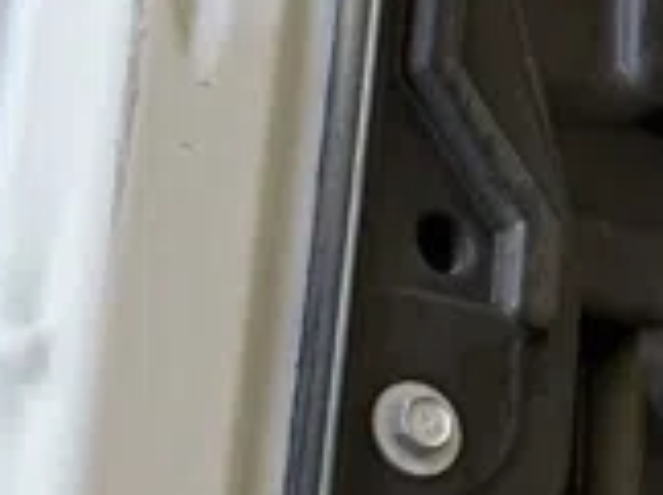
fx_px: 1817
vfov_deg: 15.3
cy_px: 466
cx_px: 892
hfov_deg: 19.0
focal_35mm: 95
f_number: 1.78
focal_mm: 6.86
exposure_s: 1/60
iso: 400
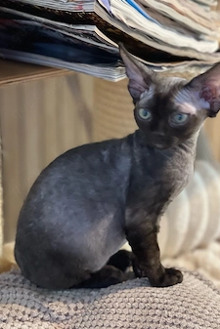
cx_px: 135
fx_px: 723
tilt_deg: -22.7
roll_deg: -1.7
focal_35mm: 79
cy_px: 184
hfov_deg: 17.3
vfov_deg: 25.6
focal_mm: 7.5
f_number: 2.2
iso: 400
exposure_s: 1/38
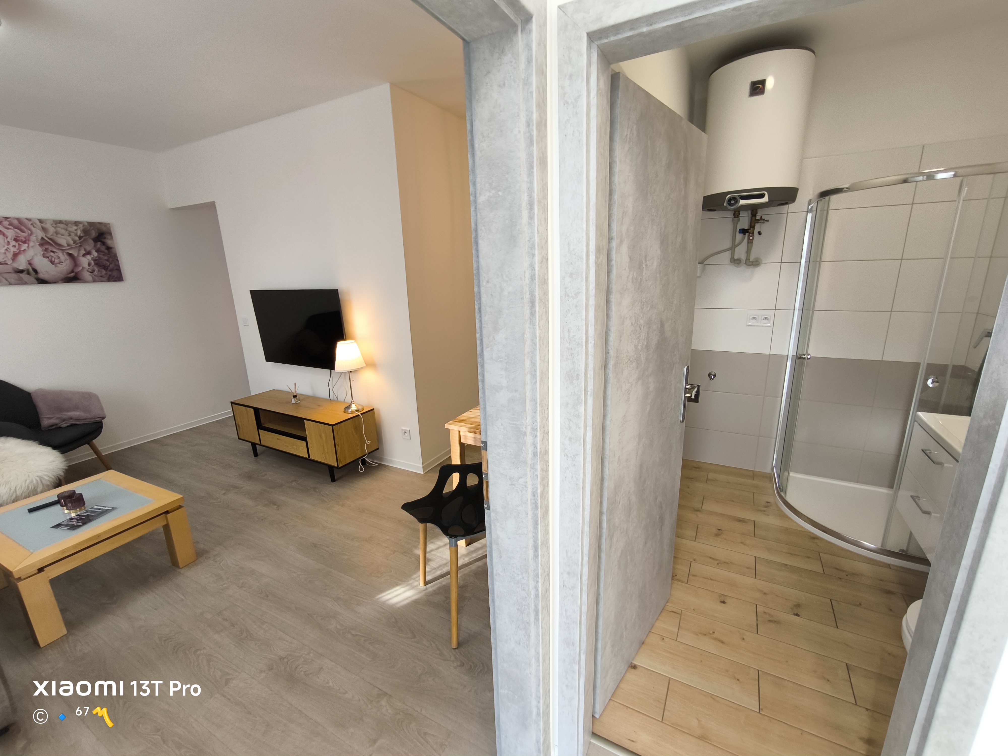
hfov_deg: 98.2
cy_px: 378
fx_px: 437
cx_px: 504
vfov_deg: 81.7
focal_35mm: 15
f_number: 2.2
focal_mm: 1.91
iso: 80
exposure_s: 1/50
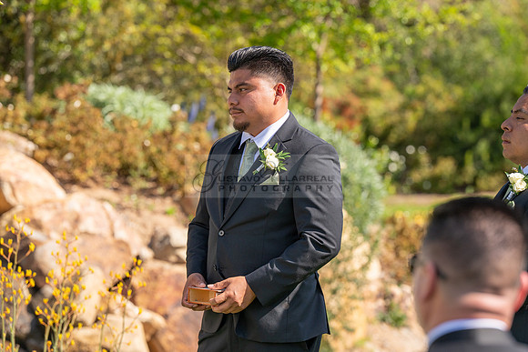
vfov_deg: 7.9
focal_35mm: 175
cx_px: 264
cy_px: 176
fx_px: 2567
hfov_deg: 11.7
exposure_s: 1/1000
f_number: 5.6
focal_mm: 175
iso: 200
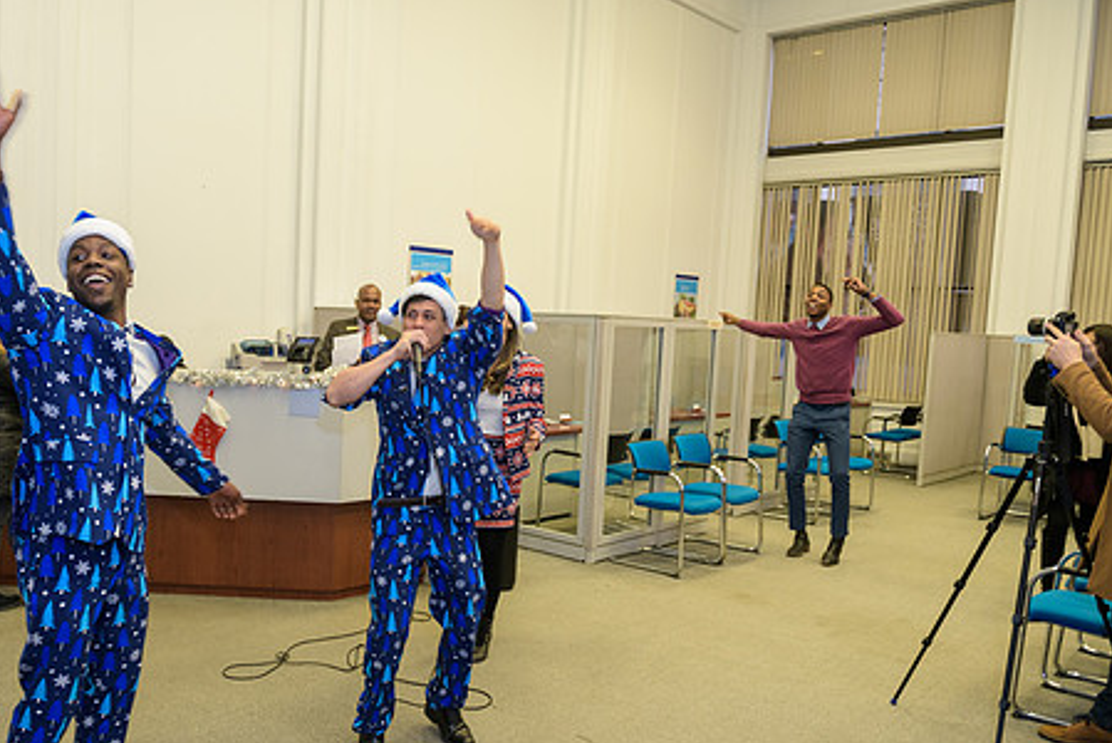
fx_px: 958
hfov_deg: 59.3
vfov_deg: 42.3
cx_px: 399
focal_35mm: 31
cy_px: 410
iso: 1000
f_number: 3.2
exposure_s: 1/125
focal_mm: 24
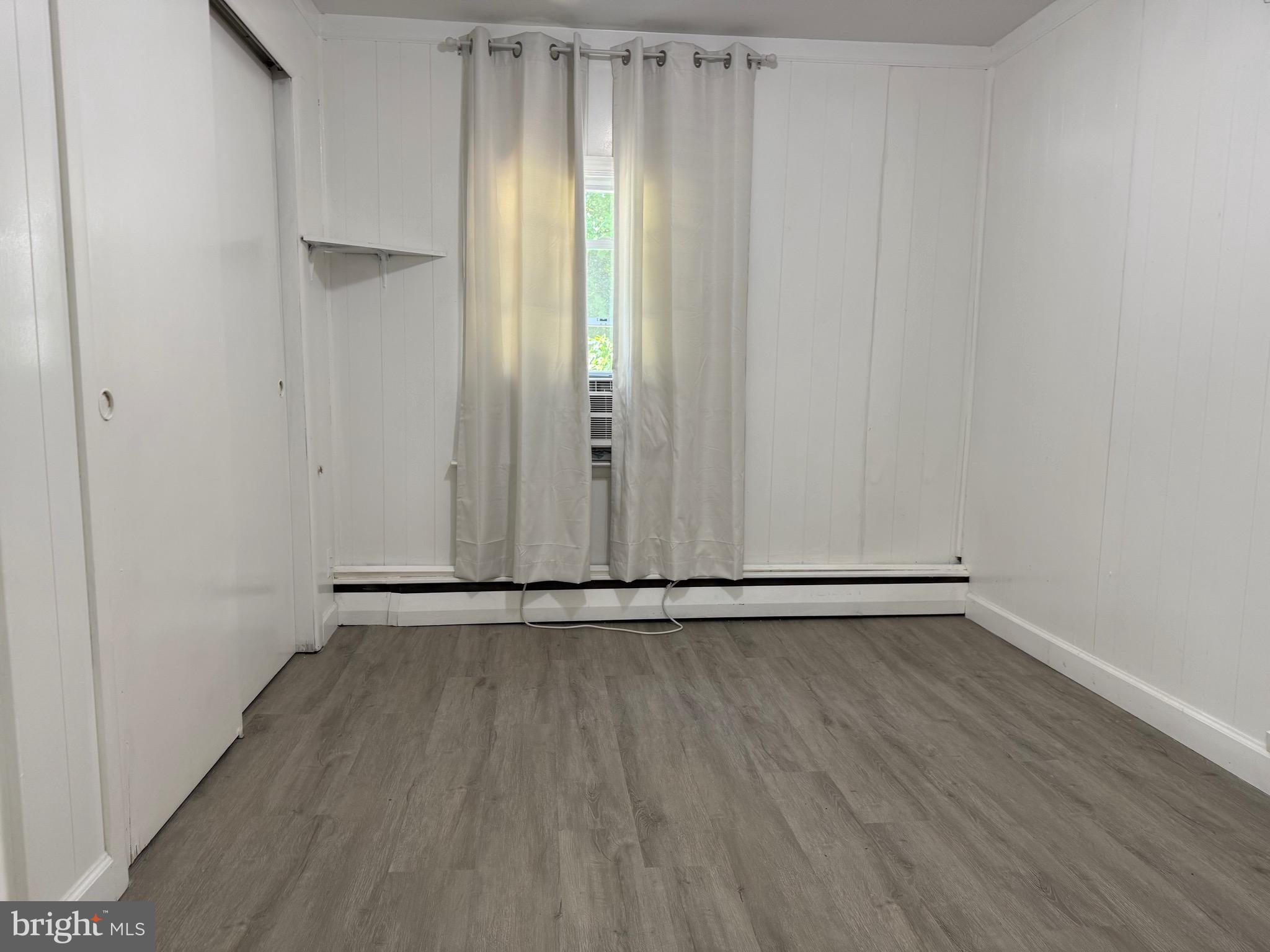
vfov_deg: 56.8
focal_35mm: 24
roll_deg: -1.3
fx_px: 881
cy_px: 476
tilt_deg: -6.3
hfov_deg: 71.6
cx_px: 635
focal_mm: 6.76
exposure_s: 1/60
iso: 100
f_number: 1.78
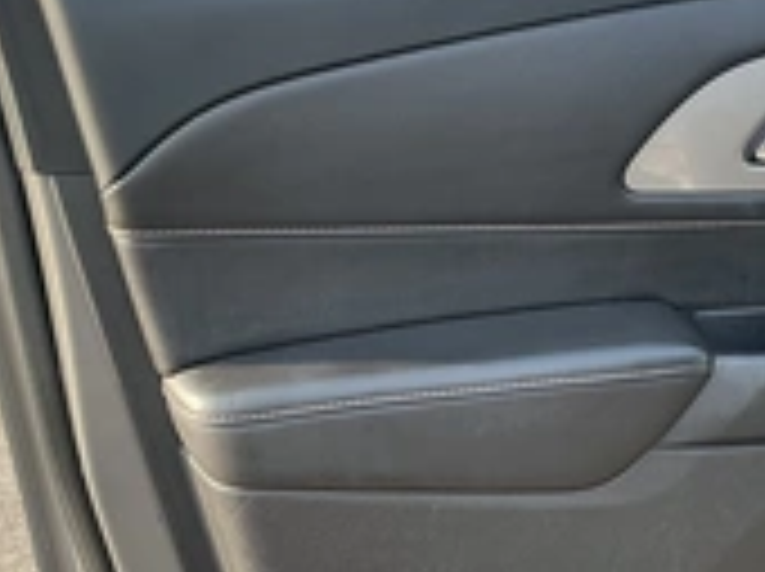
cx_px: 626
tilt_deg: -22.3
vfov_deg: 22.0
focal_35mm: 66
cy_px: 428
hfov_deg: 28.7
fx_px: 1457
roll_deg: +4.3
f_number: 1.8
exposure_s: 1/122
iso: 20
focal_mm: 3
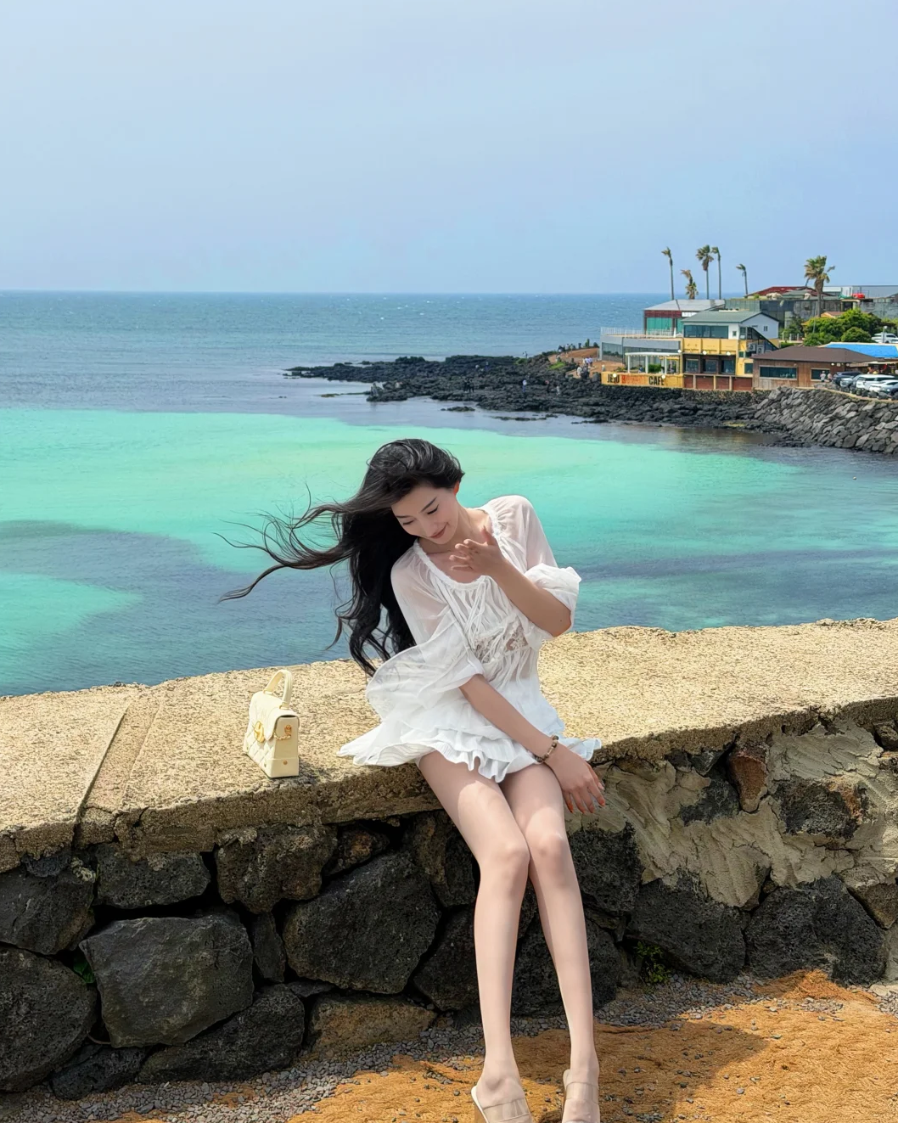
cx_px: 454
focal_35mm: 51
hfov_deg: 29.7
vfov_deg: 36.7
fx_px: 1695
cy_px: 576
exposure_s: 1/7143
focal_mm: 6.76
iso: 64
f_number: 1.78
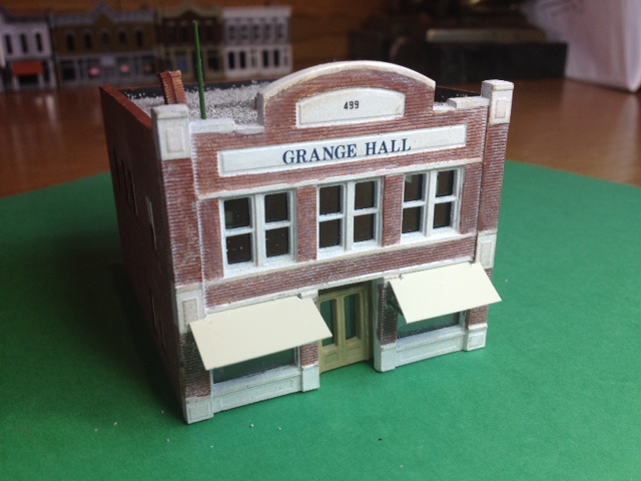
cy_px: 240
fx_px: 648
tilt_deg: -24.6
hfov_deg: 52.6
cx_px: 320
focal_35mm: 35
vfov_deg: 40.7
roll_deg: -0.4
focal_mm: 4.28
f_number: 2.4
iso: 50
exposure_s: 1/60
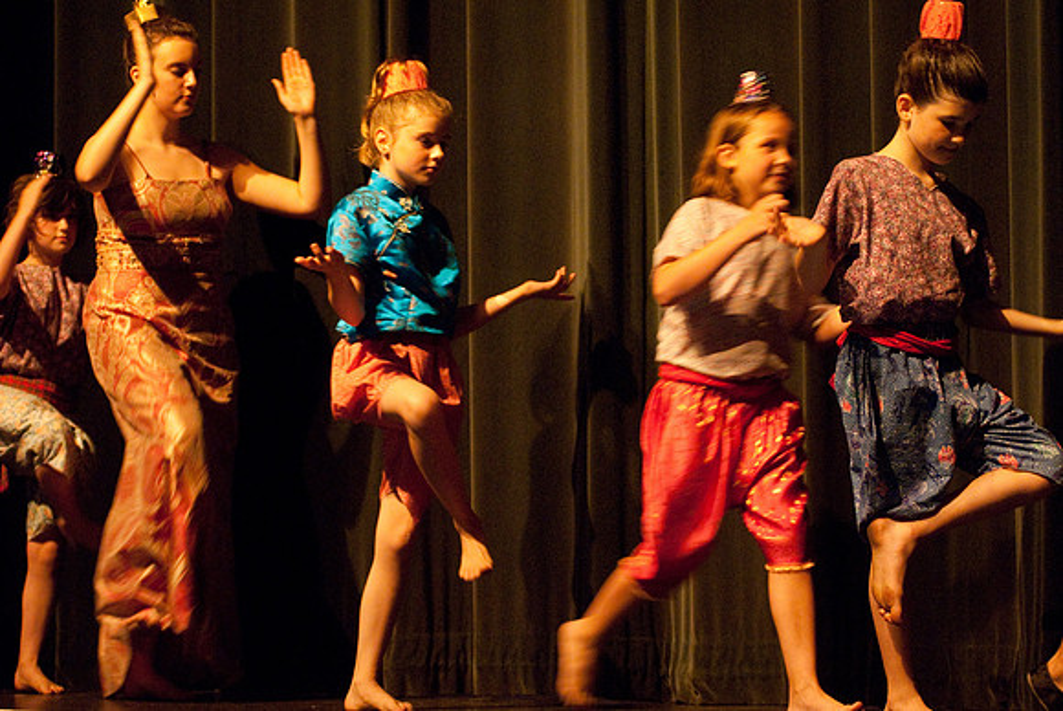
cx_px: 532
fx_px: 3547
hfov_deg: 17.0
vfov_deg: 11.4
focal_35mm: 120
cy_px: 356
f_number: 2.8
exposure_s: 1/40
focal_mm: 80
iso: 1000
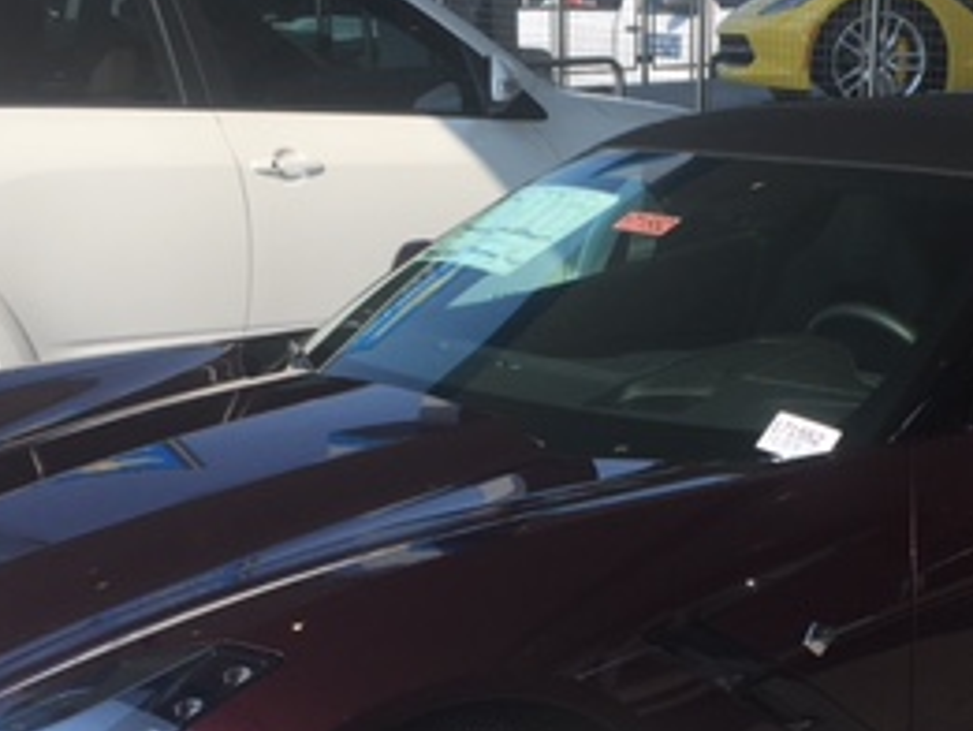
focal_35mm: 71
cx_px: 582
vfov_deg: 20.3
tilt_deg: -20.0
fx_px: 1997
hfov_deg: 27.3
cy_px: 656
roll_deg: +0.2
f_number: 2.2
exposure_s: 1/1326
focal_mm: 4.15
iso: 25
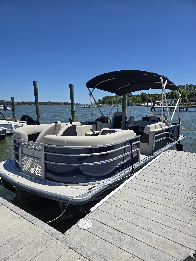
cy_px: 130
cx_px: 98
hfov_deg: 58.9
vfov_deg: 73.9
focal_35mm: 23
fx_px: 174
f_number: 1.7
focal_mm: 6.3
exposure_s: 1/1208
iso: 12
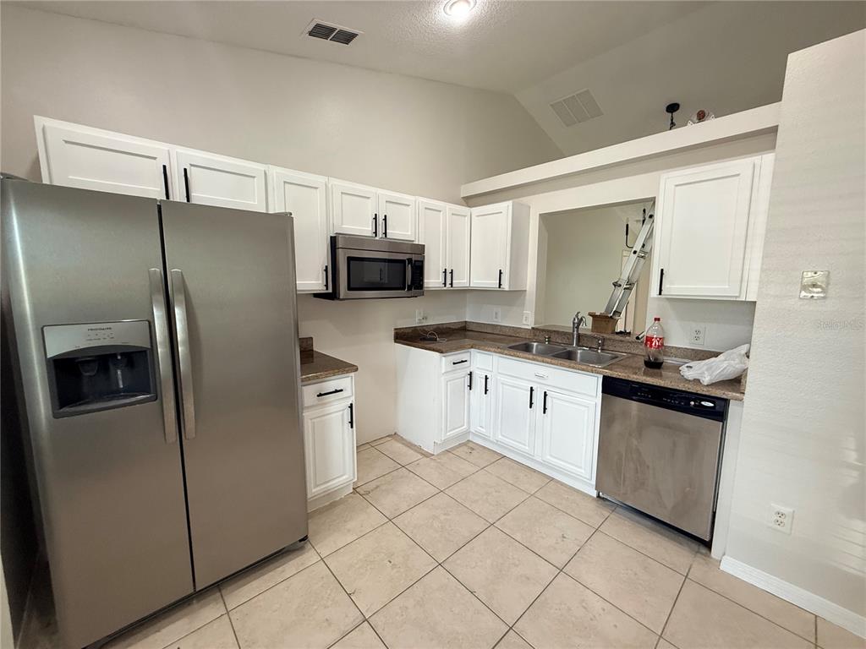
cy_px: 324
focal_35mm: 14
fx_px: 350
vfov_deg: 85.7
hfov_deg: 102.1
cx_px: 433
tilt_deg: -5.5
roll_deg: -0.5
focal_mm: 2.22
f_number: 2.2
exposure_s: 1/120
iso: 250
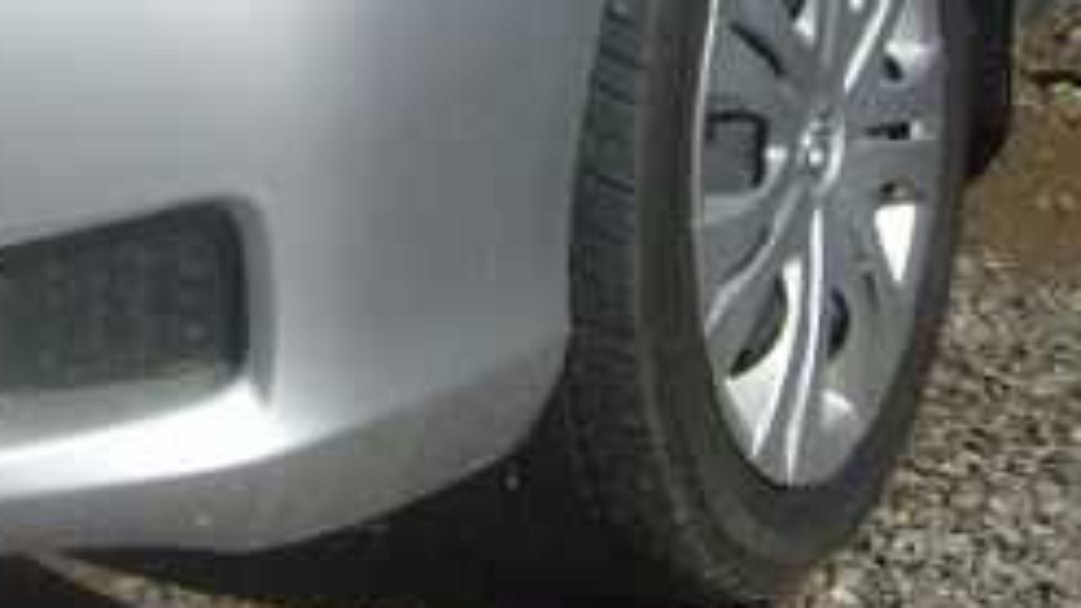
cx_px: 83
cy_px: -308
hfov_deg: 15.3
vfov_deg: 8.5
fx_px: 3985
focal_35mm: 139
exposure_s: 1/500
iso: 80
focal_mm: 5.8
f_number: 7.1
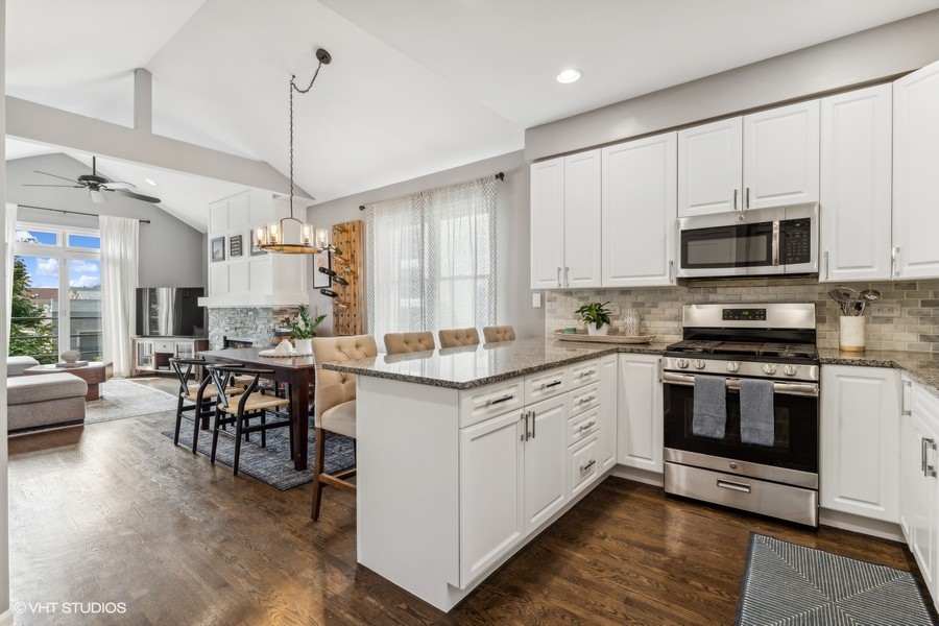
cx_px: 470
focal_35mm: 16
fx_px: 417
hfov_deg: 96.7
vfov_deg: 73.7
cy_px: 313
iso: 320
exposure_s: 1/20
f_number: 7.1
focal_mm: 16
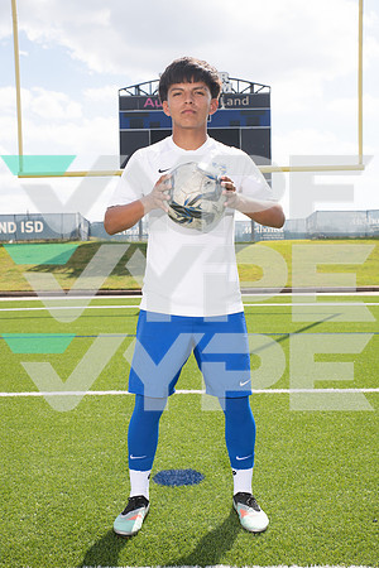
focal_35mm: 42
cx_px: 190
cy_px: 284
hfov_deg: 31.9
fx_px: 663
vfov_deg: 46.4
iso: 125
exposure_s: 1/400
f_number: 7.1
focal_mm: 42
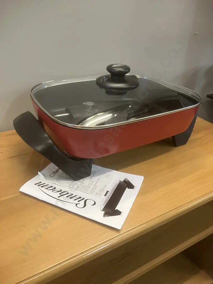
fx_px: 230
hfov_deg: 49.7
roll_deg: -4.2
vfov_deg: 63.4
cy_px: 142
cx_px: 106
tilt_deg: -28.9
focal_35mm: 28
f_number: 1.8
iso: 250
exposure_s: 1/50
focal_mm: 3.99
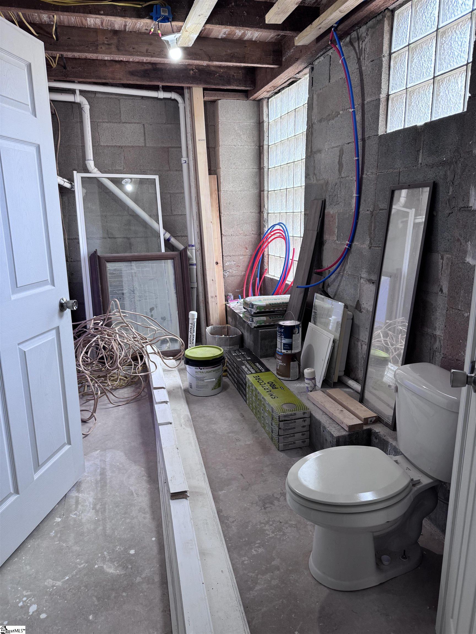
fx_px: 440
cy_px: 317
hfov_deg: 56.8
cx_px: 238
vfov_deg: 71.6
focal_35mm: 24
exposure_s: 1/60
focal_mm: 6.76
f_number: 1.78
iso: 125
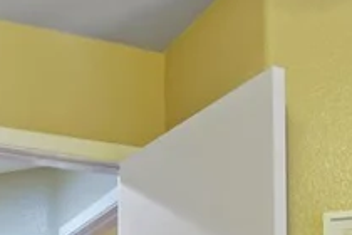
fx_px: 714
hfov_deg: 27.6
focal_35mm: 73
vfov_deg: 15.6
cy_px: 442
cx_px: 122
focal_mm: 10
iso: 400
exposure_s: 1/2
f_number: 8
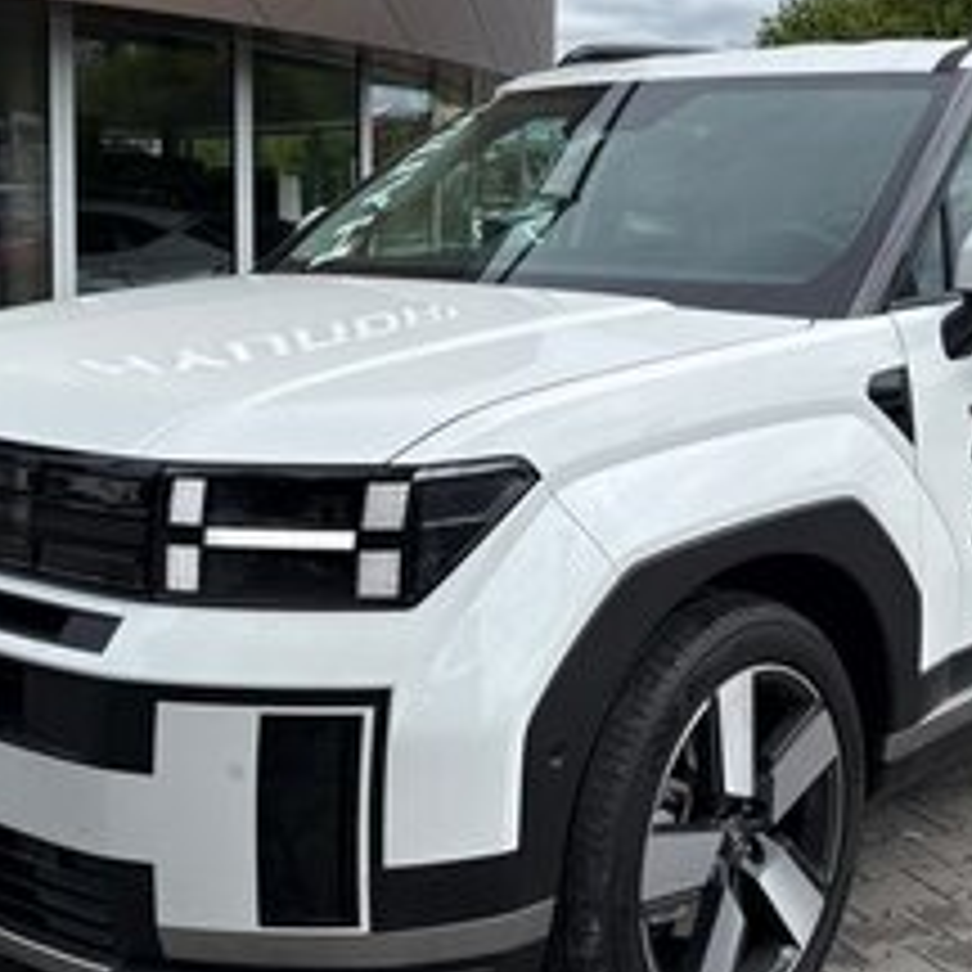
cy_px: 315
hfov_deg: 32.7
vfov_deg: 32.5
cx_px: 549
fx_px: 1652
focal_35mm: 52
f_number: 1.6
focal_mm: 5.96
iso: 50
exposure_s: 1/4329
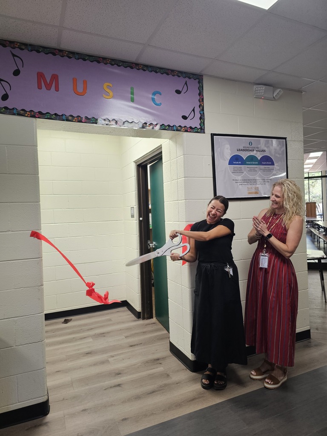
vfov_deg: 73.9
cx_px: 164
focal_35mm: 23
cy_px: 218
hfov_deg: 58.9
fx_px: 290
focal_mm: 6.3
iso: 250
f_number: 1.7
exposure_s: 1/120
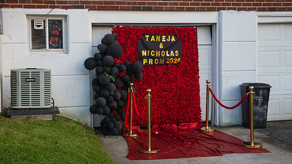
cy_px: 77
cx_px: 155
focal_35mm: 65
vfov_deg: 18.5
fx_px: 503
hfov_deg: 32.4
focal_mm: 56
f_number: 6.3
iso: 800
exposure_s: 1/125
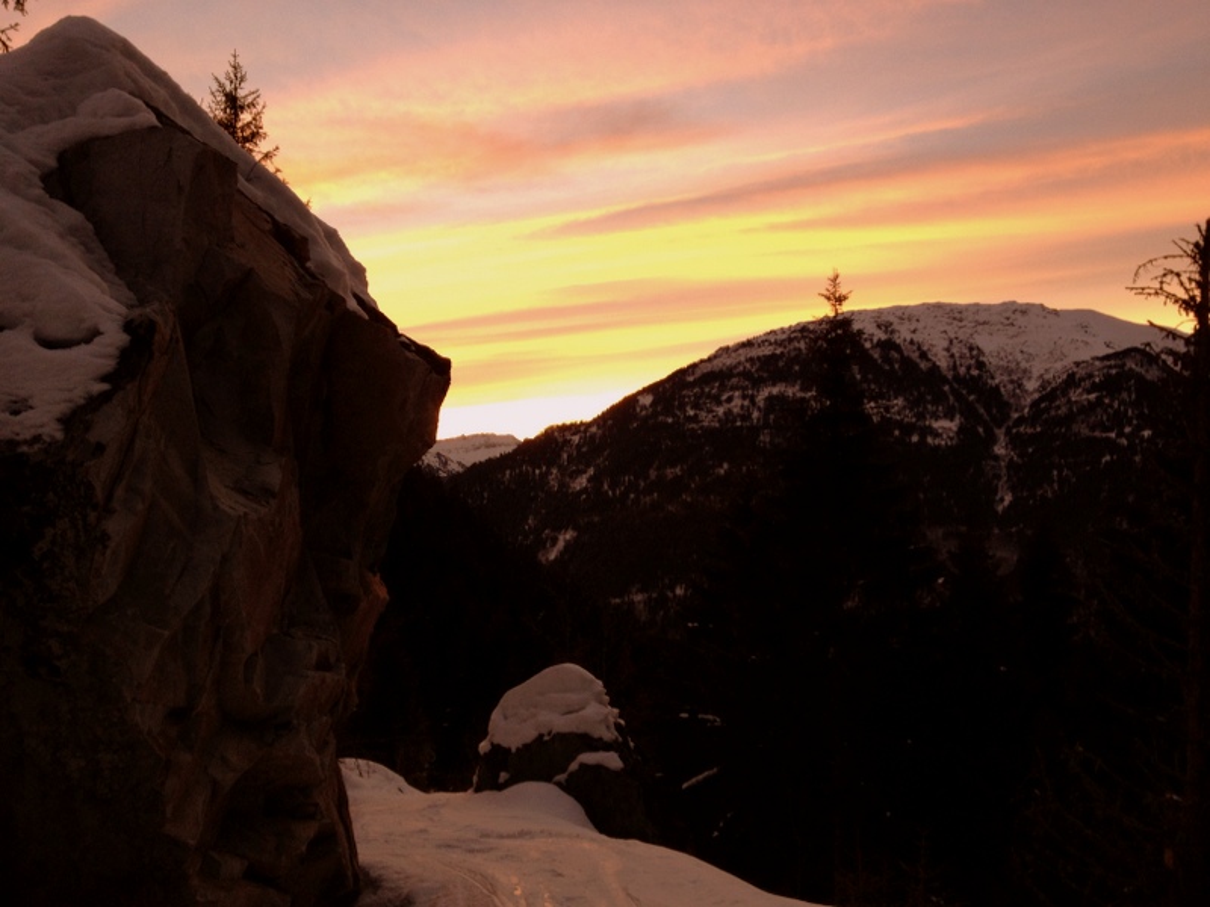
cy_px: 454
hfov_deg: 52.6
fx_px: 1223
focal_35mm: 35
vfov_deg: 40.7
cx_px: 605
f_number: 2.4
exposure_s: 1/60
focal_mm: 4.28
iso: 80
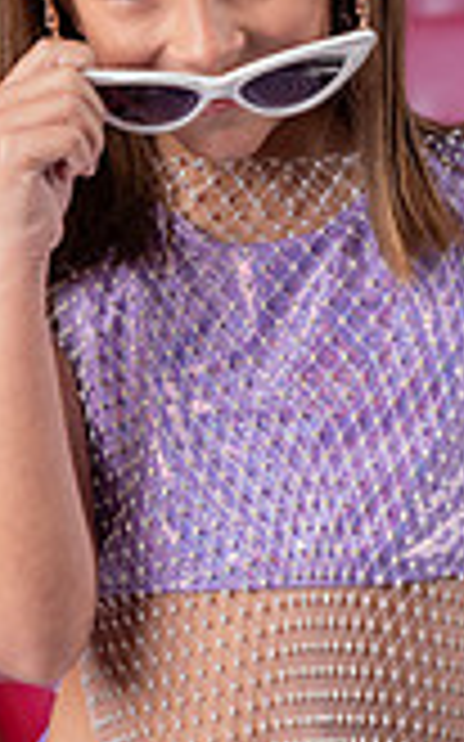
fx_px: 3605
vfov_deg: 11.8
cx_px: 230
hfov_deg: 7.4
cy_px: 288
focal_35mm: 178
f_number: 3.2
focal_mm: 64
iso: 64
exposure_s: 1/160
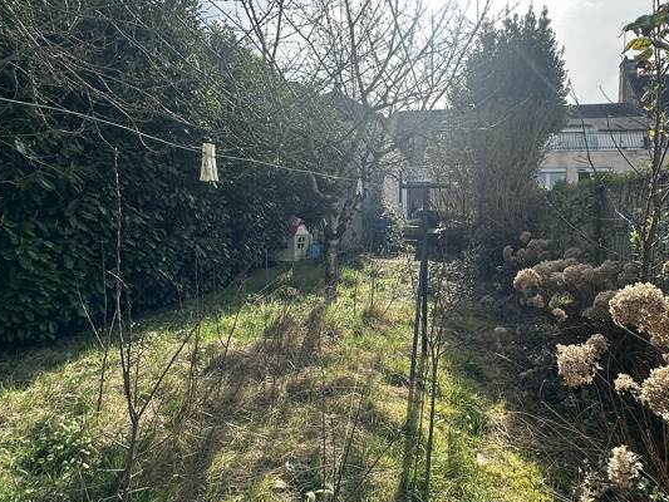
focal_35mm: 21
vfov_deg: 63.3
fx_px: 406
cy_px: 225
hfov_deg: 78.5
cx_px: 385
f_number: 2.2
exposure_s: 1/861
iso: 40
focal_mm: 2.22
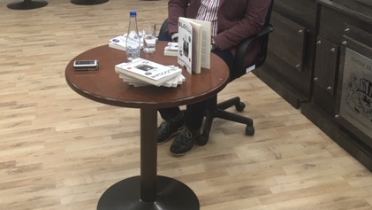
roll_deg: +0.4
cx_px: 163
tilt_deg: -18.3
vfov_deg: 24.4
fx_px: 474
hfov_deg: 42.8
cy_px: 30
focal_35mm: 48
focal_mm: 4.15
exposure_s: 1/33
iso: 50
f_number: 2.2
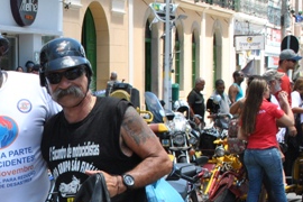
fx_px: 976
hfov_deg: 17.0
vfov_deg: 11.6
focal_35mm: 116
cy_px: 223
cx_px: -49
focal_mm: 26
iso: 400
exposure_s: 1/250
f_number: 8
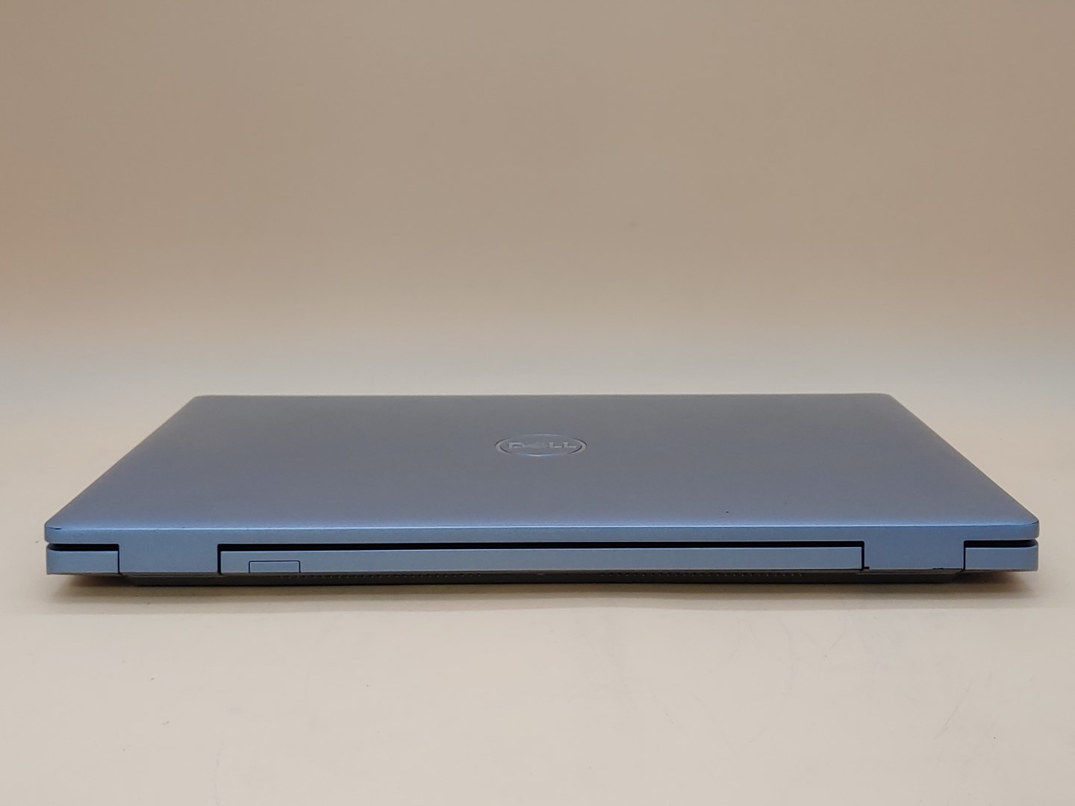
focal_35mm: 44
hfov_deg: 42.9
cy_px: 403
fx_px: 1366
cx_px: 538
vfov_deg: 32.9
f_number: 1.8
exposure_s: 1/120
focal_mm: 4.36
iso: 50
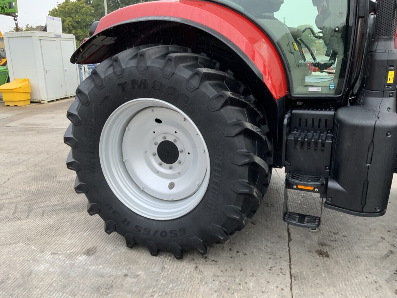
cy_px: 149
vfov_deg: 48.2
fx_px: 333
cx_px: 198
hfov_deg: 61.7
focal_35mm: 29
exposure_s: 1/122
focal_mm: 3
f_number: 1.8
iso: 32
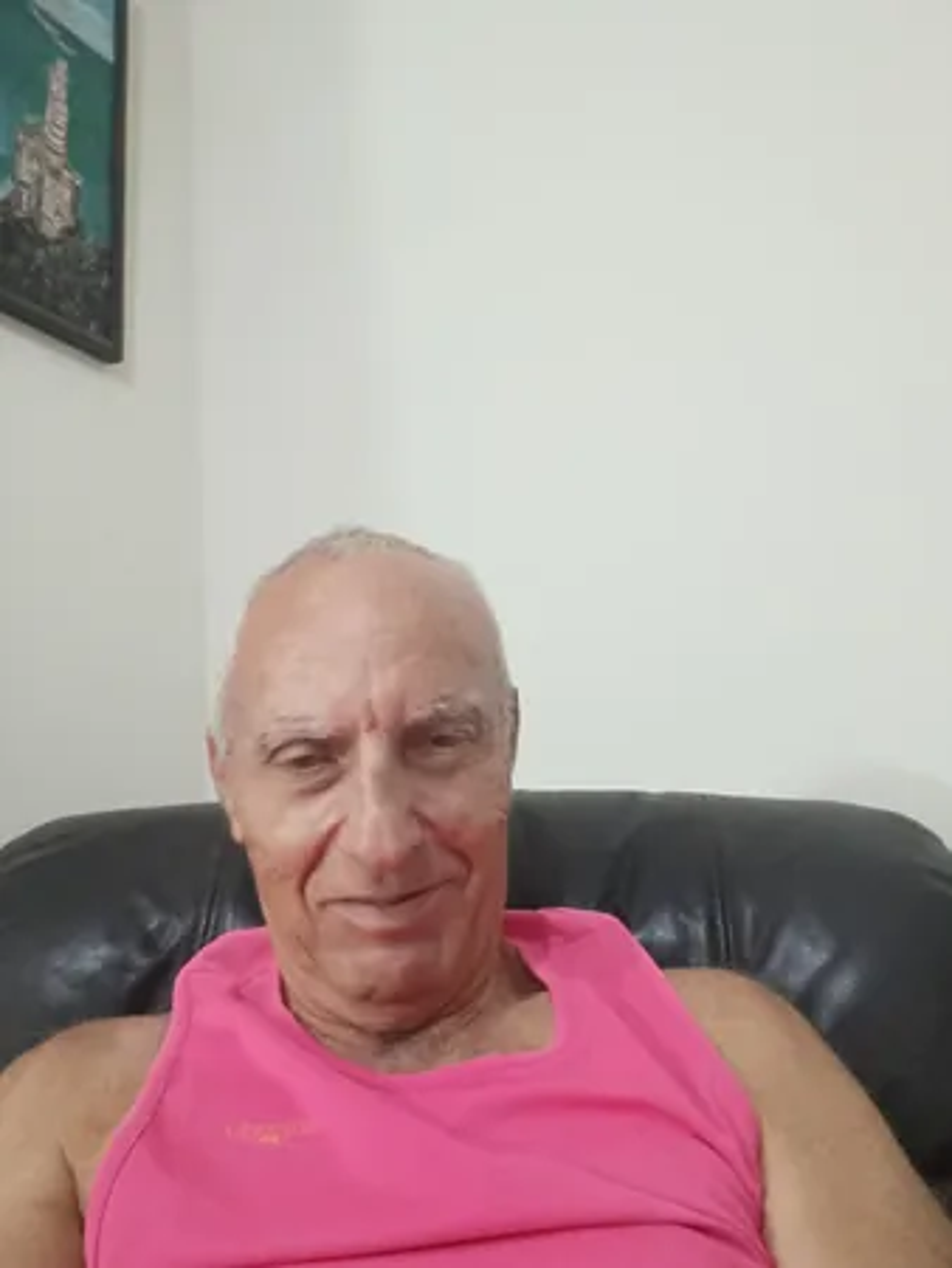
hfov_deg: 51.4
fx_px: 989
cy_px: 634
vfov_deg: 65.3
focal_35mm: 27
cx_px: 476
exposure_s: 1/20
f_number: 2.2
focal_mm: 2.59
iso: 1407
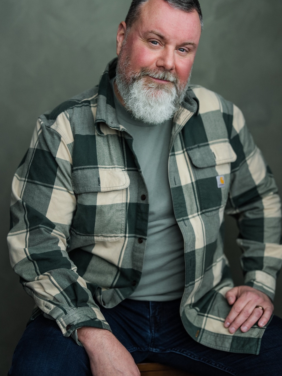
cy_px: 191
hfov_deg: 26.6
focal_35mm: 55
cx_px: 142
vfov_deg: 34.9
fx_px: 597
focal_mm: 50
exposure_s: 1/250
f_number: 2
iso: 500
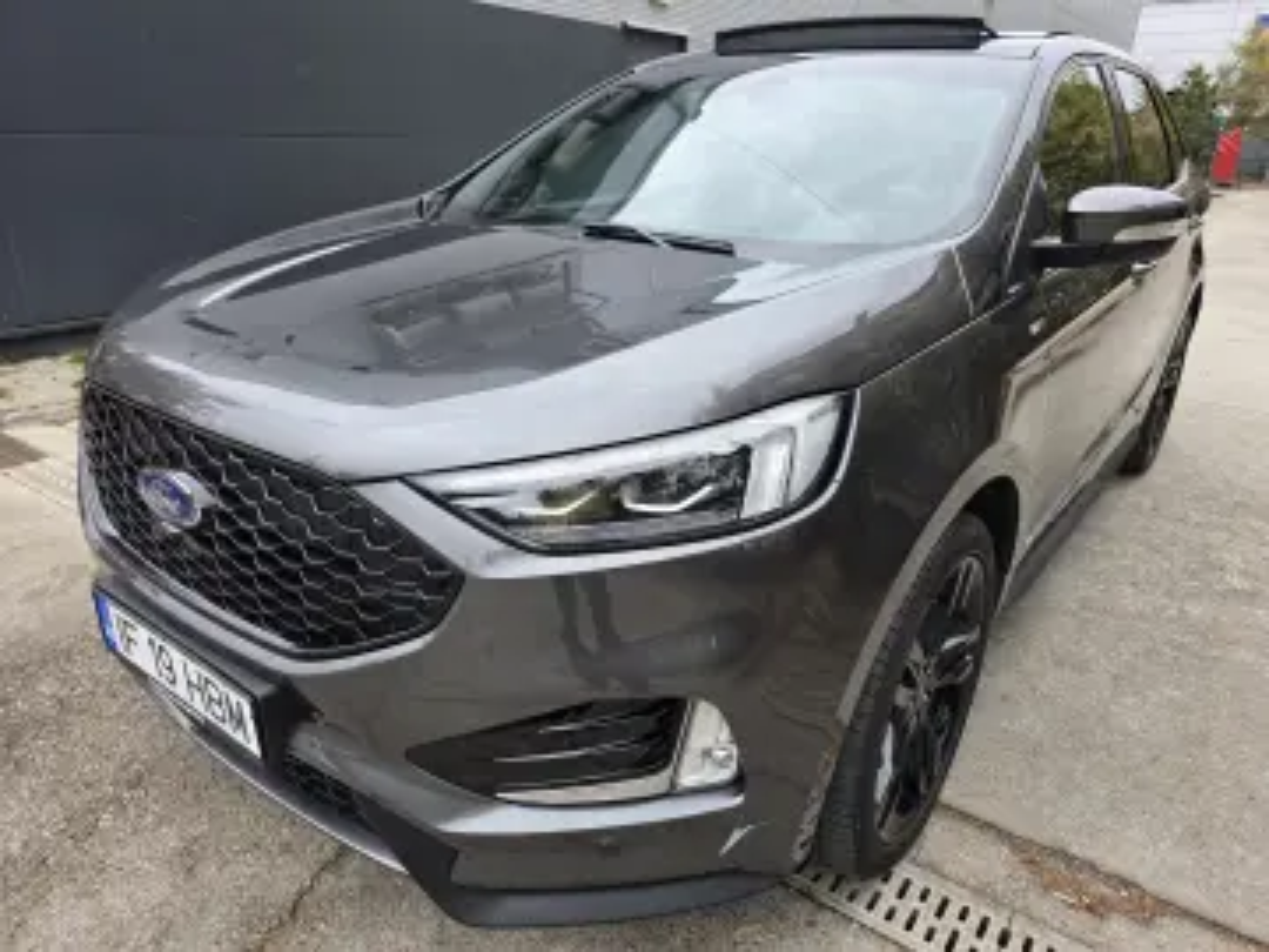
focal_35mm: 23
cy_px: 476
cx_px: 634
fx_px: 843
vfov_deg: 58.9
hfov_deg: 73.9
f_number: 1.7
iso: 32
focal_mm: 6.3
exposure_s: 1/180
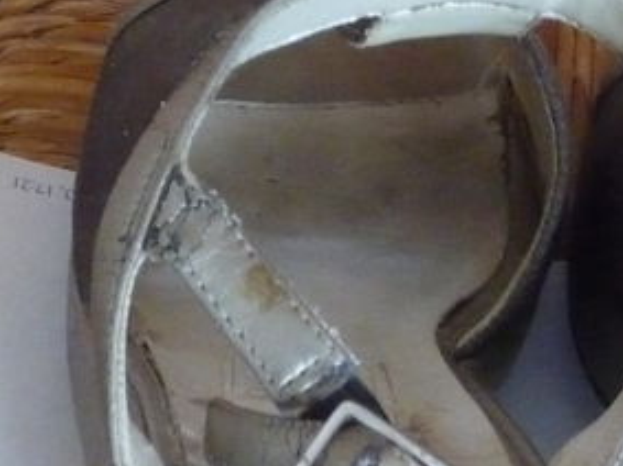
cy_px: 679
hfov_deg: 19.8
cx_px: 394
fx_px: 1781
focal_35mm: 99
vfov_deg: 14.1
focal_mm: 4.7
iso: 800
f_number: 3.3
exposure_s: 1/25
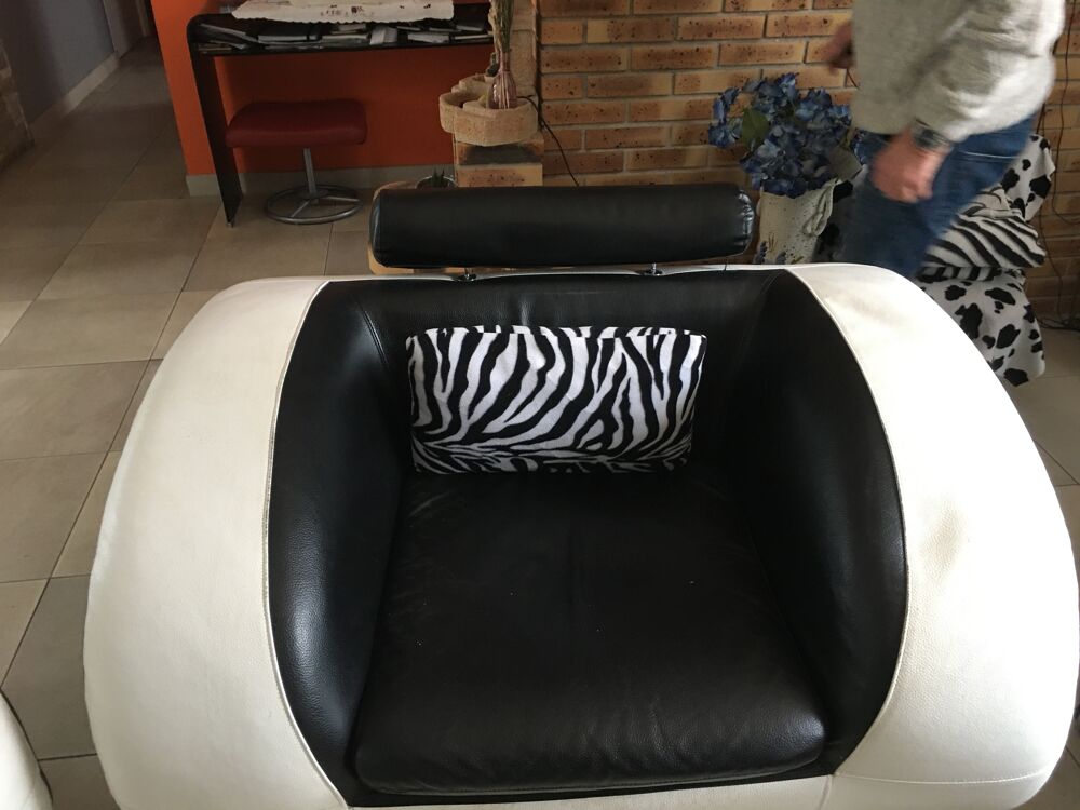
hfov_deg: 61.7
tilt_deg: -29.5
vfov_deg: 48.2
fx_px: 905
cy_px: 405
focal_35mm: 29
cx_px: 540
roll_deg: -1.1
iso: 100
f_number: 2.2
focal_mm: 4.15
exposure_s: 1/10
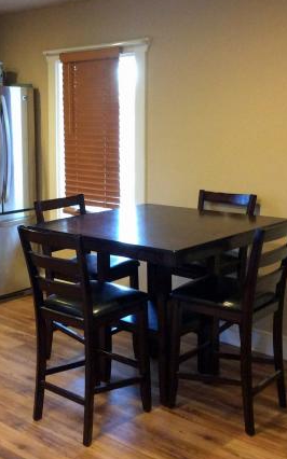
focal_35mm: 51
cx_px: 84
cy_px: 233
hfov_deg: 25.1
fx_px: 639
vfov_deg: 39.6
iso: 250
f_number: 2.4
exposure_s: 1/24
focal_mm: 3.3
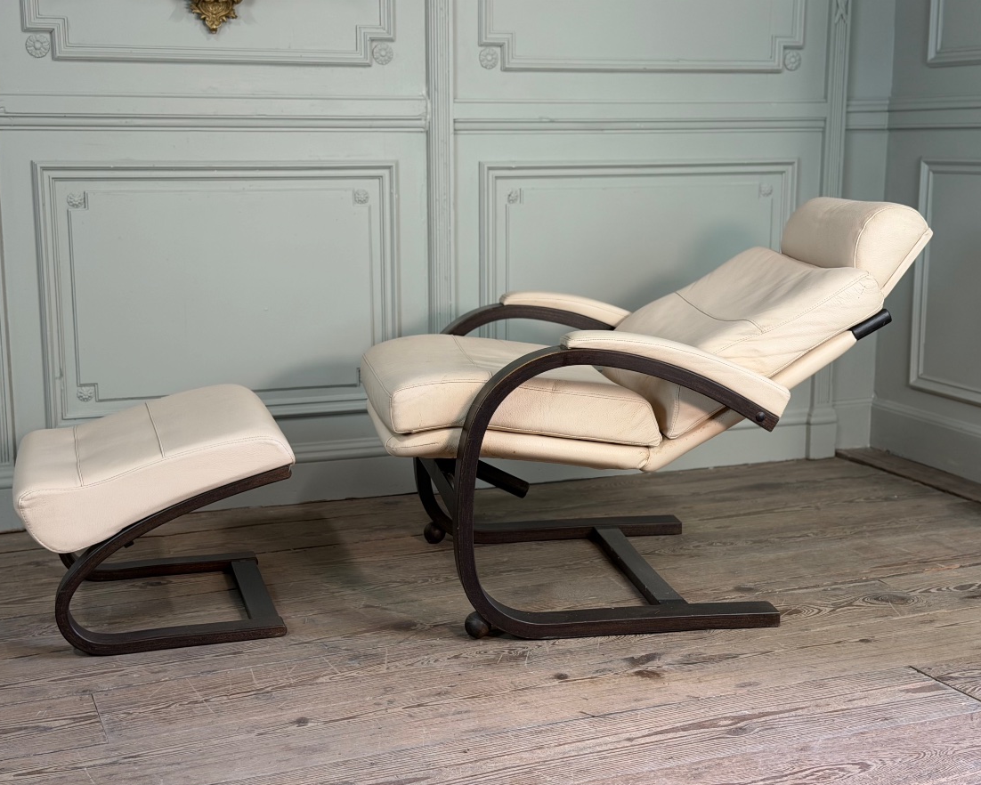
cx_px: 496
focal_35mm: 51
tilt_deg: -10.3
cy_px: 399
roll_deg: +0.7
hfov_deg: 36.6
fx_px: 1481
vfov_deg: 29.7
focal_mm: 6.76
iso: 125
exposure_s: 1/50
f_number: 1.78
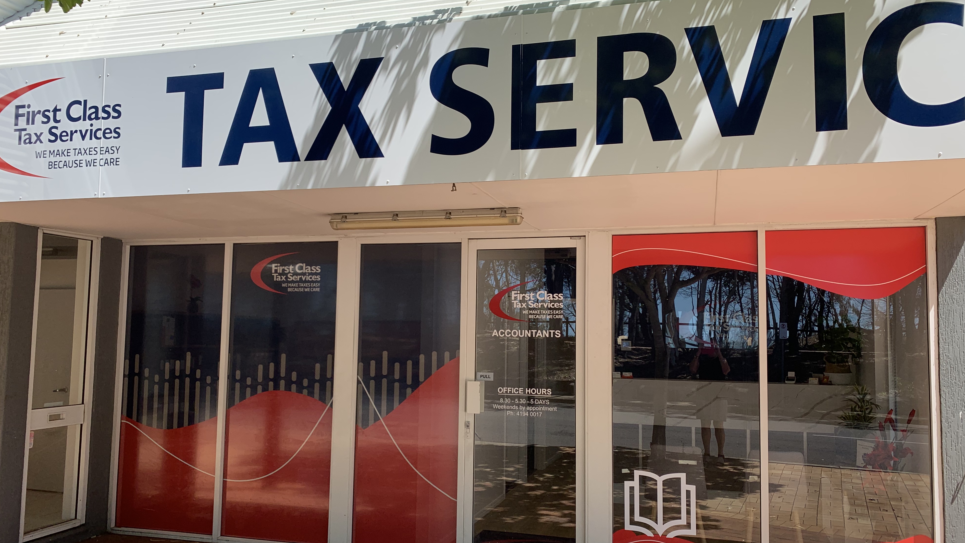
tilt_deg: +3.8
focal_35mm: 29
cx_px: 489
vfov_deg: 40.2
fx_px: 742
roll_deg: -1.1
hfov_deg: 66.1
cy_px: 292
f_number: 1.8
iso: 25
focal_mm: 4.25
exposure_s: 1/849
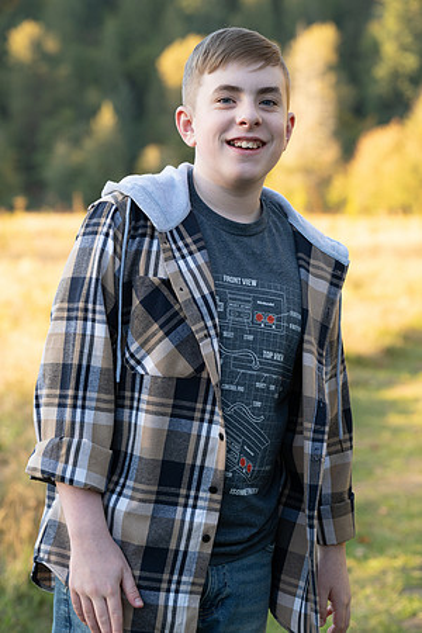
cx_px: 211
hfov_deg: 14.6
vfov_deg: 21.7
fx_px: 1653
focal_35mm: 94
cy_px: 316
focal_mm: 94
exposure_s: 1/200
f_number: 5
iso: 500
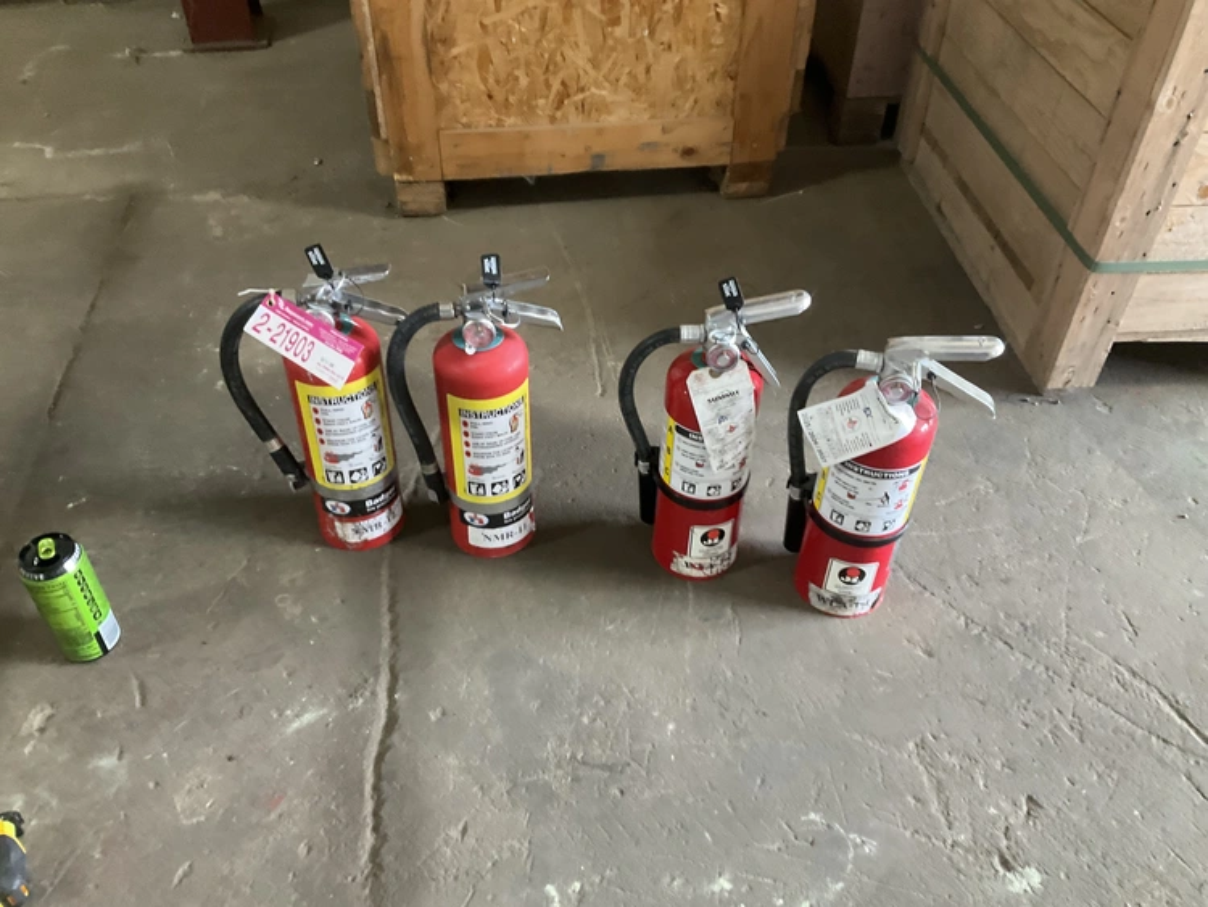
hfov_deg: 61.6
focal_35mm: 29
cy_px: 454
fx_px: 1012
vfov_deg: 48.3
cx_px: 604
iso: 320
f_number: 1.8
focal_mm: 3
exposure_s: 1/60
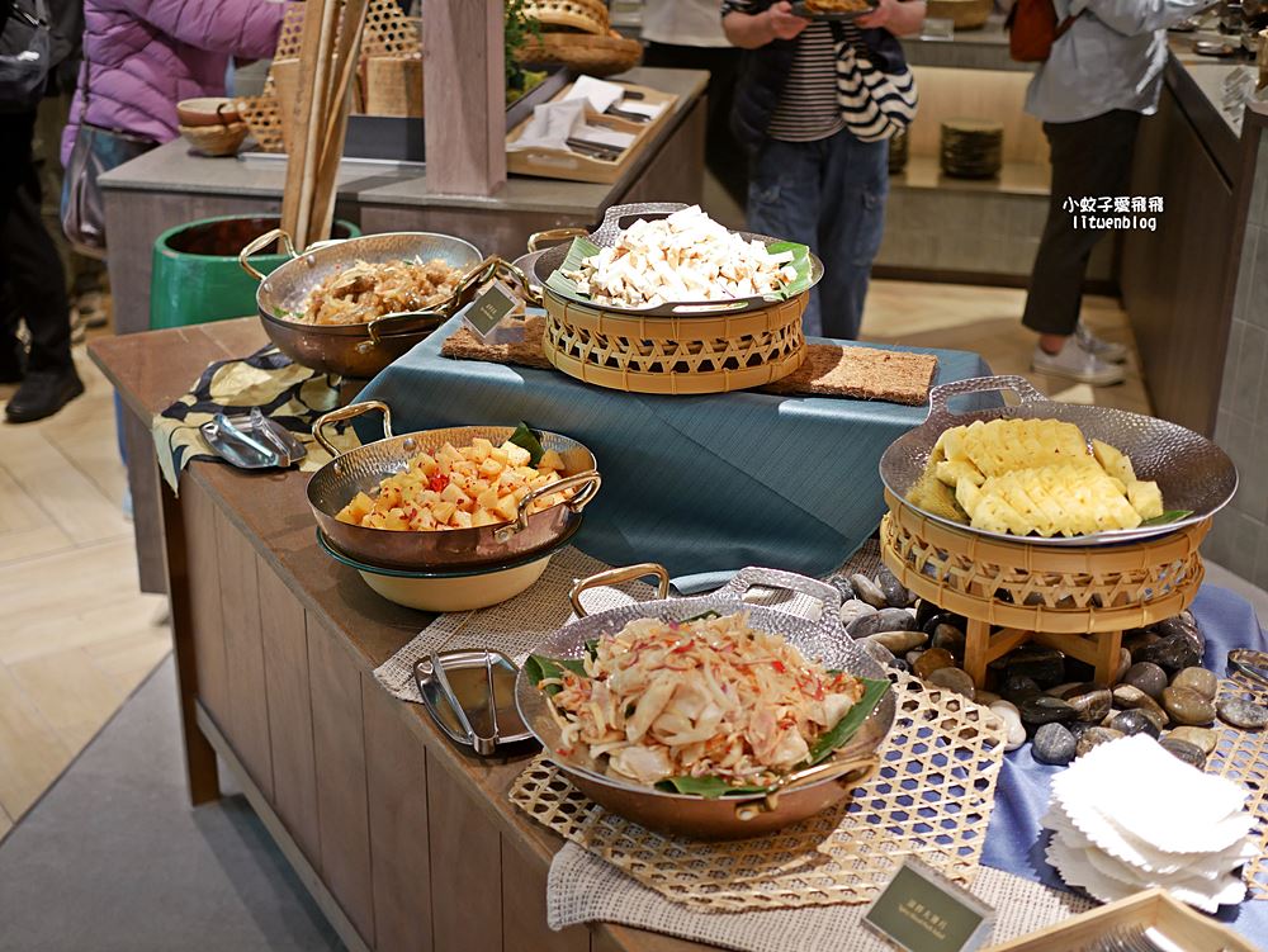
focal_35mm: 50
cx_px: 634
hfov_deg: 38.2
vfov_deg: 29.1
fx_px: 1832
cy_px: 476
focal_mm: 25
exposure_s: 1/60
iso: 320
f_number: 1.8
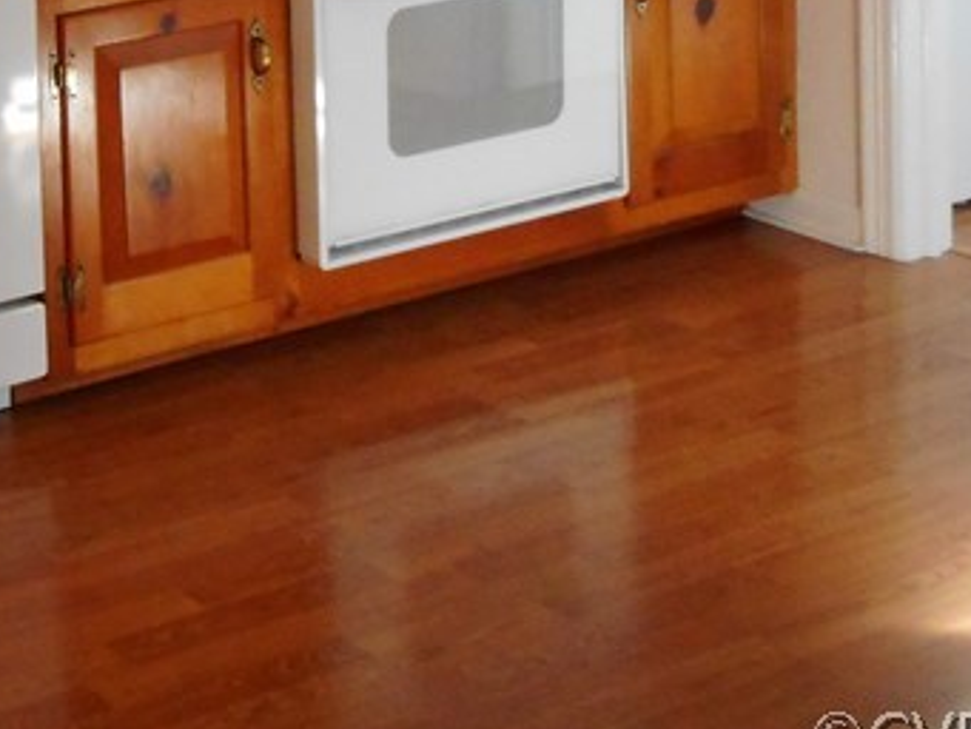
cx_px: -319
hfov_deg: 22.9
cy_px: -310
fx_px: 2105
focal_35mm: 75
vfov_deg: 17.9
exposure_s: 1/25
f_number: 3.7
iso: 400
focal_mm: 4.5
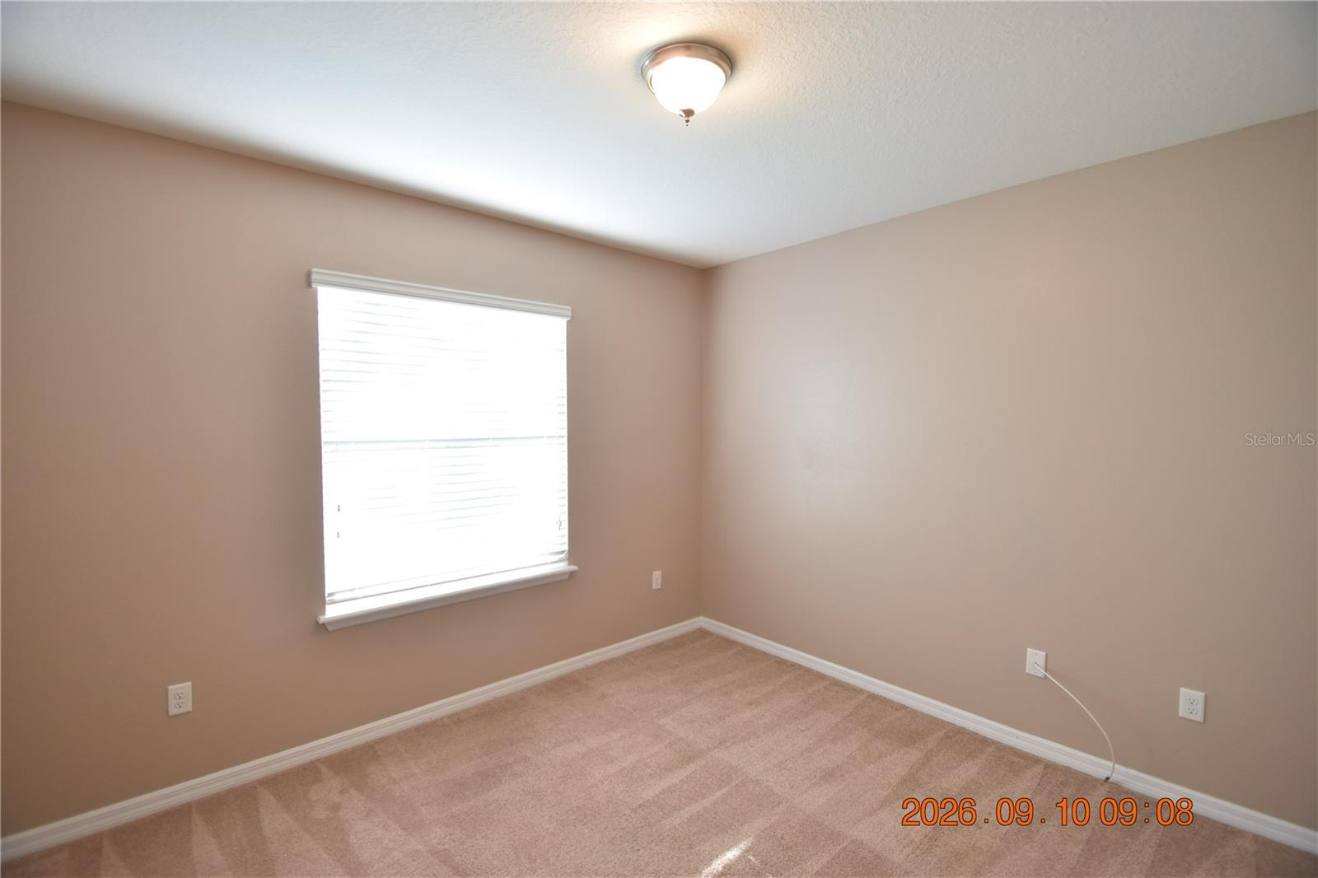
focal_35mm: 15
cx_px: 659
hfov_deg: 100.4
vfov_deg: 77.3
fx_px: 549
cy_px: 439
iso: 400
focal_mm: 10
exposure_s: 1/60
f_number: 4
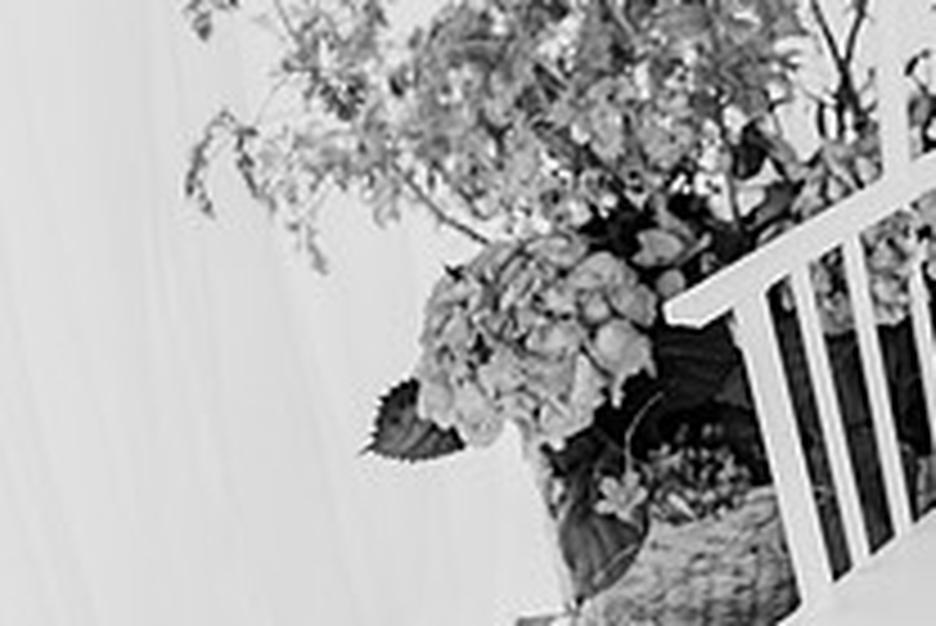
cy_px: 126
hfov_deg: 12.9
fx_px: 4059
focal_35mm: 156
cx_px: 1095
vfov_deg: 8.8
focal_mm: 50
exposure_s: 1/160
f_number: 2.8
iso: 125
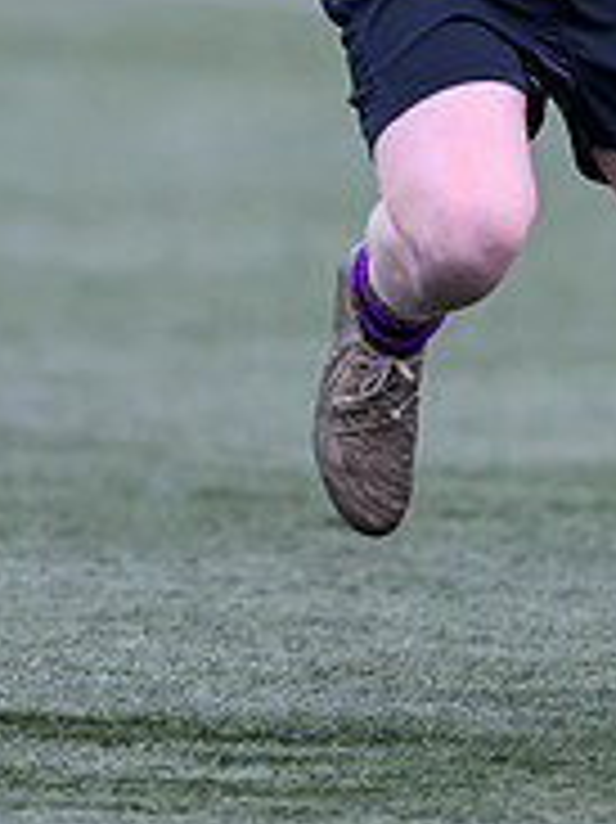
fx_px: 37913
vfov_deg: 1.2
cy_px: -143
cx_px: 705
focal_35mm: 1596
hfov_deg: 0.9
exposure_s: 1/1250
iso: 500
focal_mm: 400
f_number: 3.5
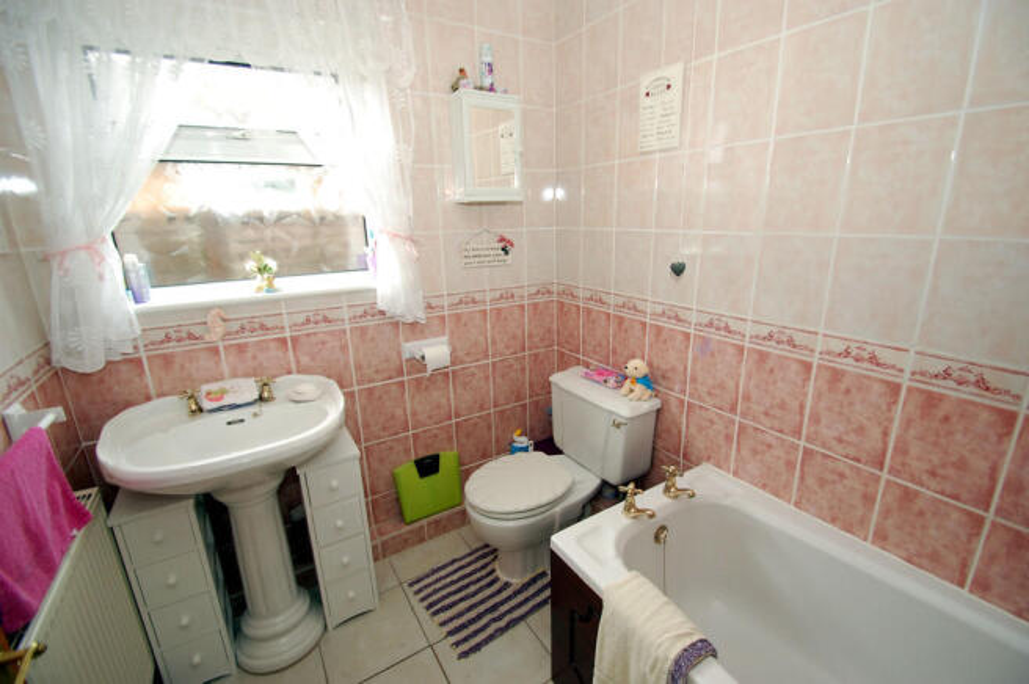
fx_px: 428
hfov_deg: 100.4
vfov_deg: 77.2
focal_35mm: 15
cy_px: 342
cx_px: 514
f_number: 4
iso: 400
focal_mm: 10
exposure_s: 1/60
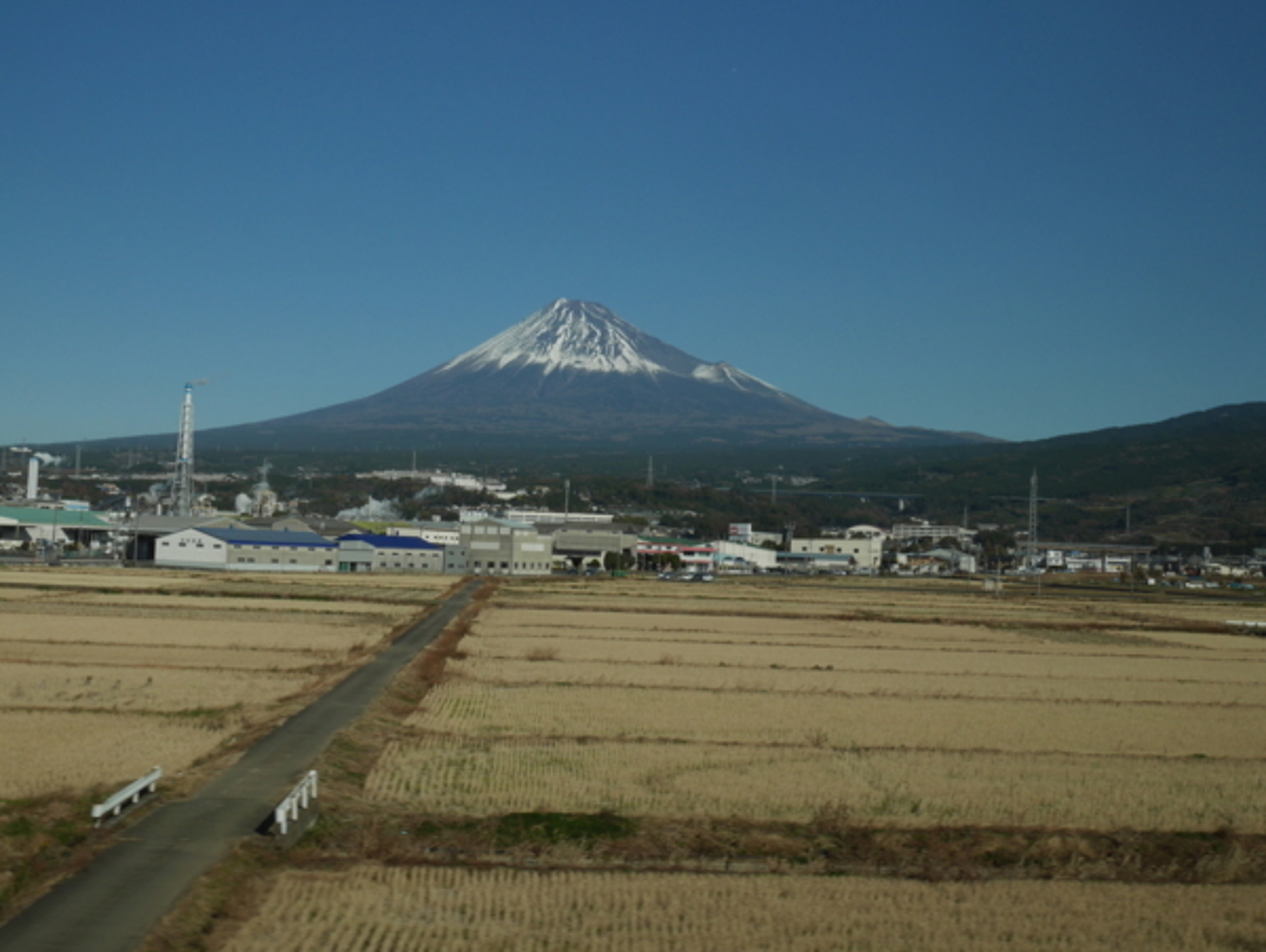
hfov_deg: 42.9
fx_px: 1610
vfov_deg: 32.9
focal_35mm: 44
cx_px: 633
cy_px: 476
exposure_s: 1/400
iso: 200
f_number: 9
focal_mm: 22
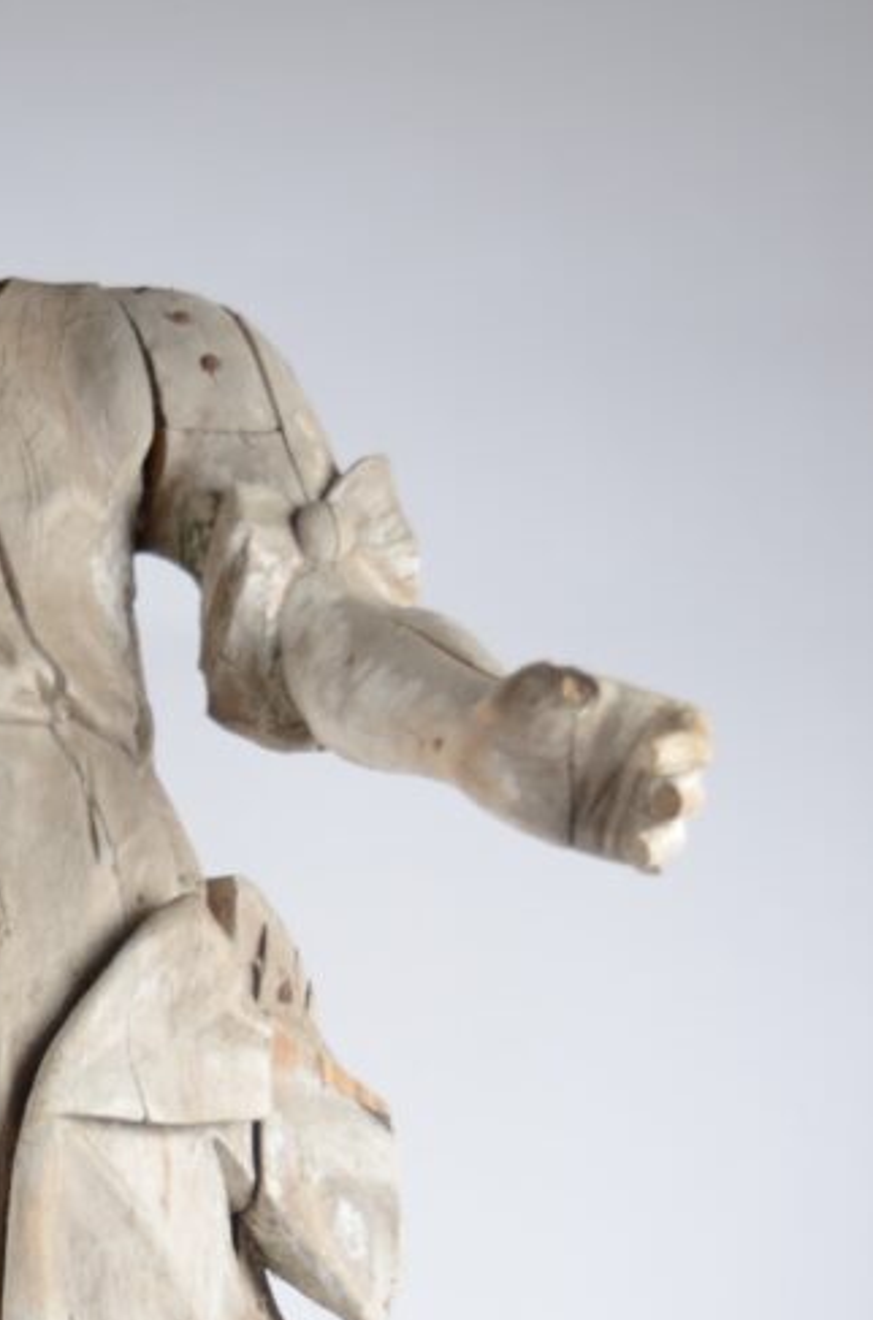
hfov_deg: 16.2
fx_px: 3000
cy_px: 1298
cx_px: -35
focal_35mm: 82
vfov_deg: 23.8
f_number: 5
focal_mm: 26
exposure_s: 1/200
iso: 200
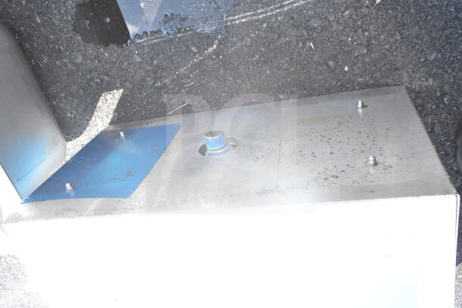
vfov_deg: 43.6
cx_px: 231
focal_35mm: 30
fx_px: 385
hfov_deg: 61.9
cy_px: 154
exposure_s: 1/400
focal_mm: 20
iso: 1600
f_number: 10
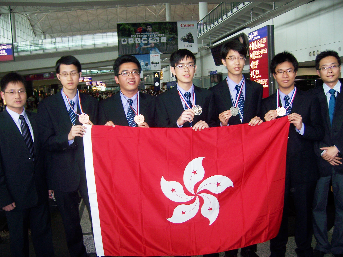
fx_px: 357
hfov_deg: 51.4
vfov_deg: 39.7
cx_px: 172
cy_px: 128
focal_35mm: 36
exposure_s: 1/60
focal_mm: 6.2
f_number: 2.8
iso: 80
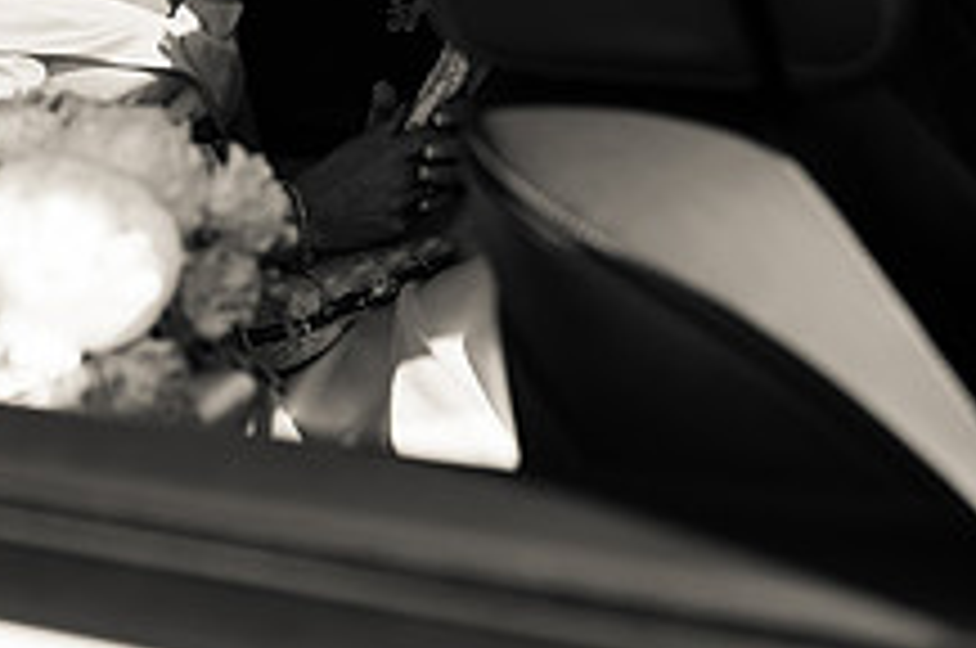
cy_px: -137
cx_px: 234
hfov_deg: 26.6
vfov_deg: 17.3
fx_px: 2030
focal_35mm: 75
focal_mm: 28
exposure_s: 1/500
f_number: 2.8
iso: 160
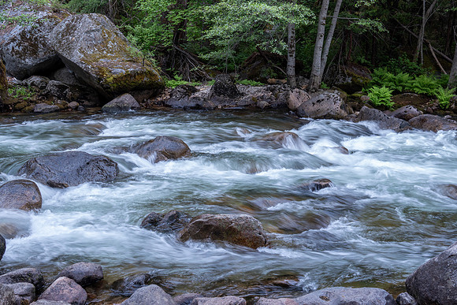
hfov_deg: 45.7
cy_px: 152
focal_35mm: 43
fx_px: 543
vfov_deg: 31.4
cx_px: 228
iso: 100
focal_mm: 14.65
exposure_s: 1/13
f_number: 5.6
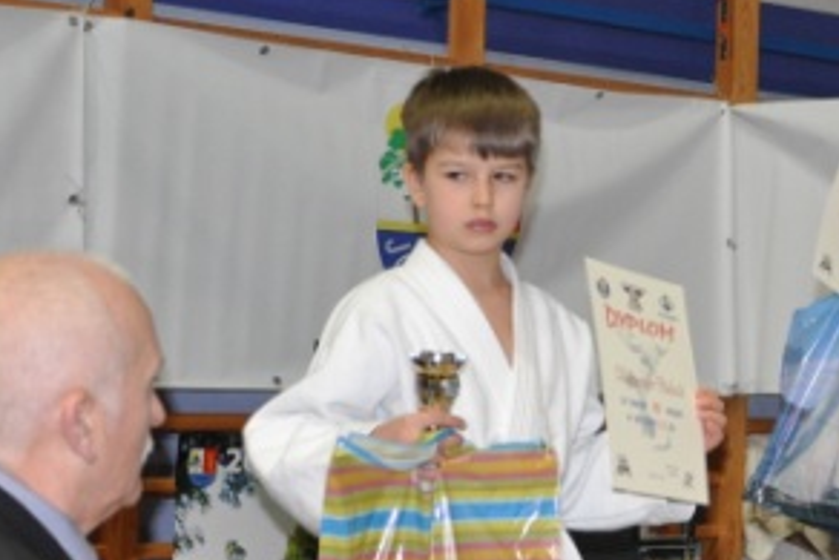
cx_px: 687
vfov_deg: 18.8
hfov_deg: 27.8
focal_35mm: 71
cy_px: 543
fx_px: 1655
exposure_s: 1/60
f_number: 3.8
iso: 800
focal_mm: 22
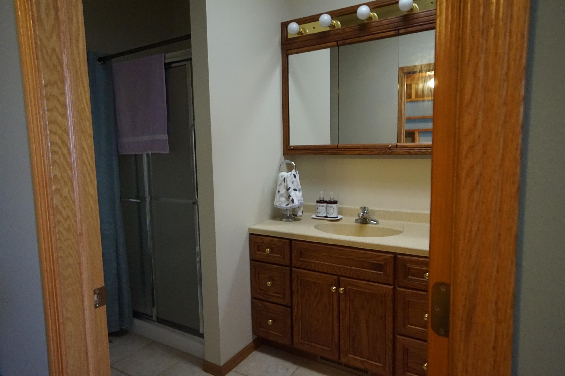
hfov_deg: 77.4
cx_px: 282
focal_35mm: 22
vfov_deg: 56.1
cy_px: 188
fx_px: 353
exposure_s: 1/60
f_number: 4
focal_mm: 15
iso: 3200
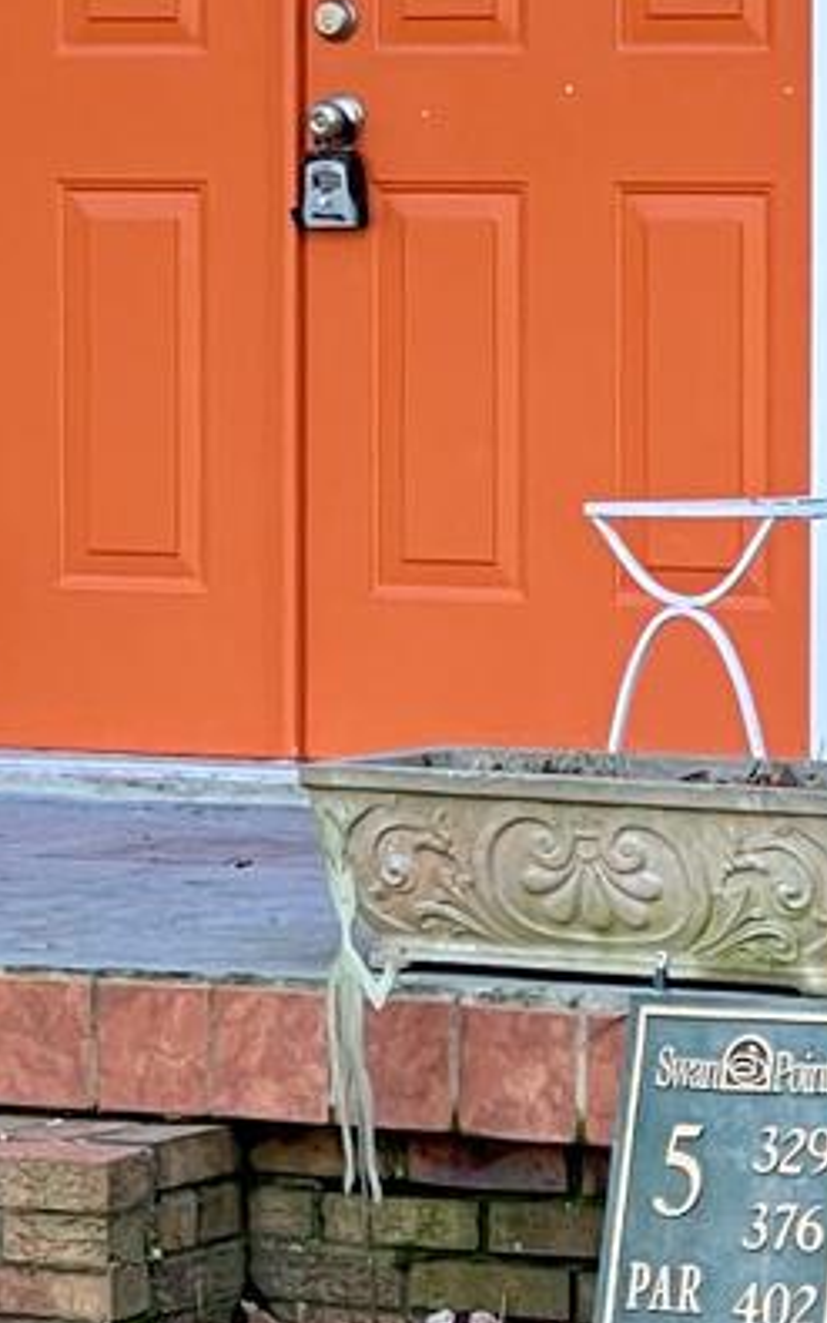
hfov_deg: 5.0
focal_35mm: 264
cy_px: 318
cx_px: -141
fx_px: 9517
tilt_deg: -1.1
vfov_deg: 7.9
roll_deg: +0.3
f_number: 2.2
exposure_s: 1/99
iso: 50
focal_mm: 7.5
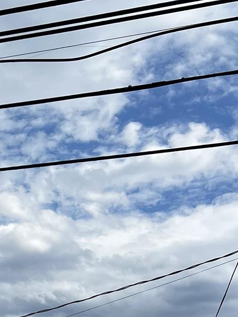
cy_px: 415
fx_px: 844
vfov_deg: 19.6
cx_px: -153
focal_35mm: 92
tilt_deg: +7.6
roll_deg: -1.2
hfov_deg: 14.6
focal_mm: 5.7
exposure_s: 1/4831
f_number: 1.5
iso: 50
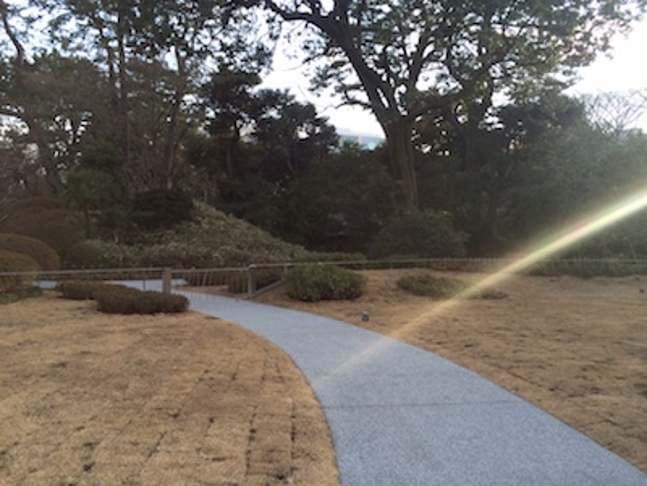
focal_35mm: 30
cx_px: 324
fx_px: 561
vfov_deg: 46.8
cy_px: 243
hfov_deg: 60.0
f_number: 2.2
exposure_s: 1/211
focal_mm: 4.12
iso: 32
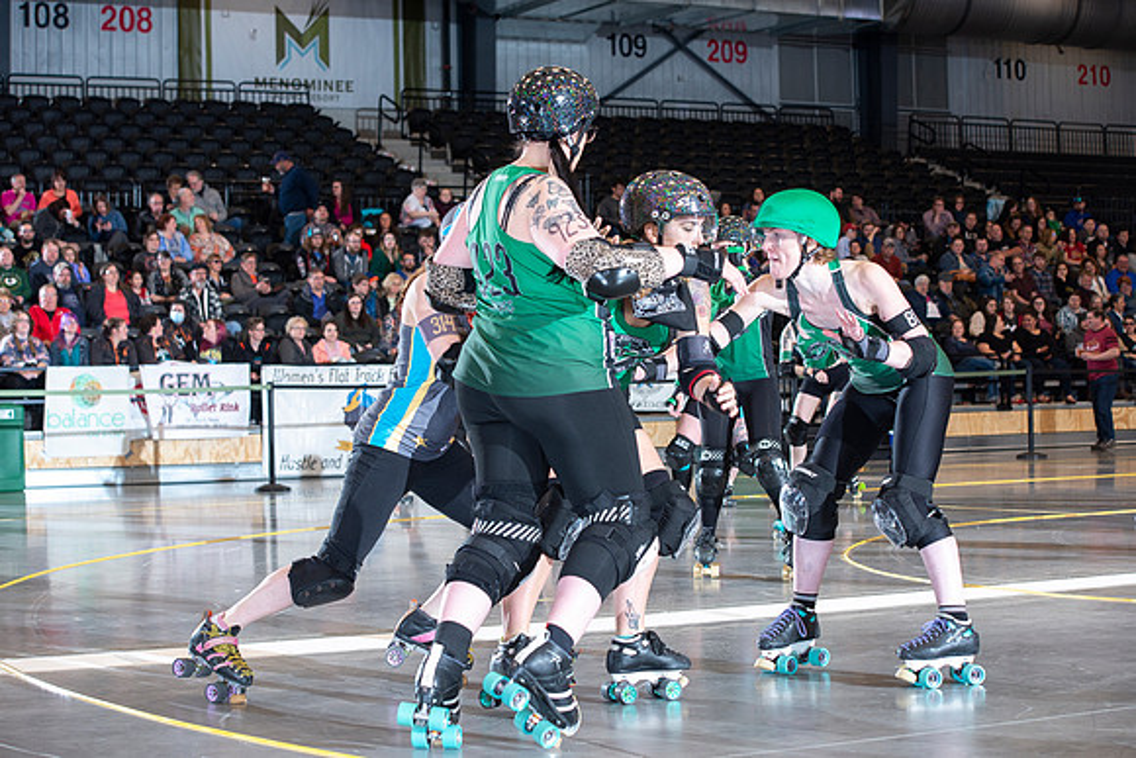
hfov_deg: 28.8
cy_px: 379
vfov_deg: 19.5
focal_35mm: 70
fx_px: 2209
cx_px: 568
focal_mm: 70
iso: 640
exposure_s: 1/160
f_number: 5.6
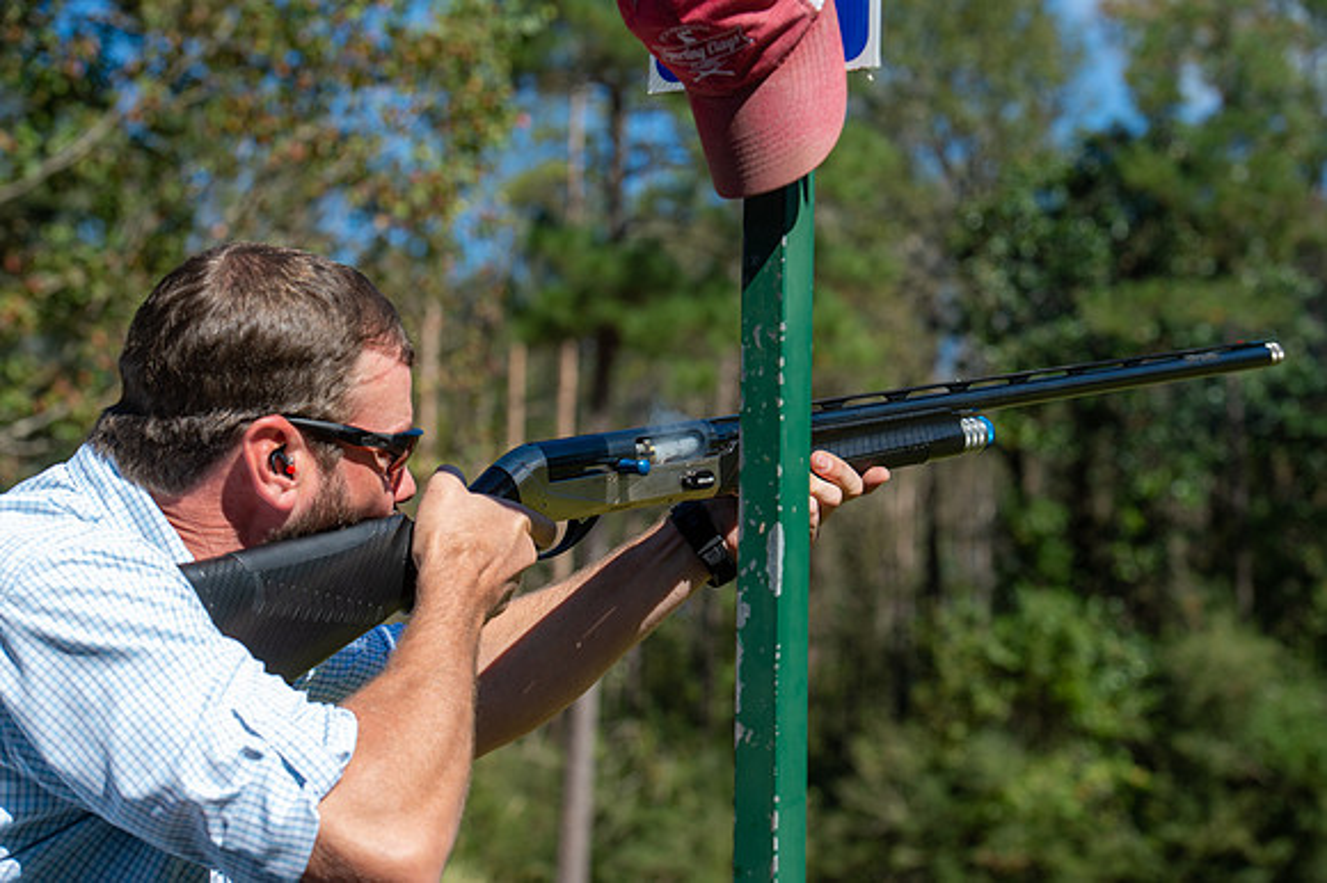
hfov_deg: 20.4
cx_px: 664
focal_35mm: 100
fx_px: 3684
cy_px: 442
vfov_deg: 13.7
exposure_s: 1/400
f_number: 6.3
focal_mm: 100
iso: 125
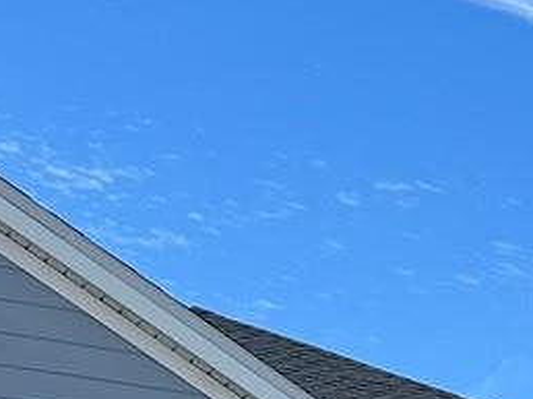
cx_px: 519
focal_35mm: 149
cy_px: 939
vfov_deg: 9.0
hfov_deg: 13.1
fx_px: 2292
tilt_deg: -0.1
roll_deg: -1.9
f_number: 1.78
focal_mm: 6.86
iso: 80
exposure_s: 1/3861
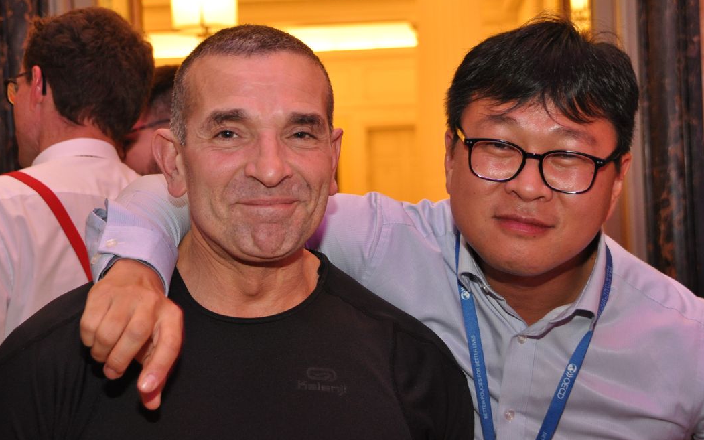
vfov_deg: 14.1
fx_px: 1784
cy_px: 173
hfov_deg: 22.3
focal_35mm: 93
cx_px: 351
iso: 800
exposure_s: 1/60
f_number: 4.8
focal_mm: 50
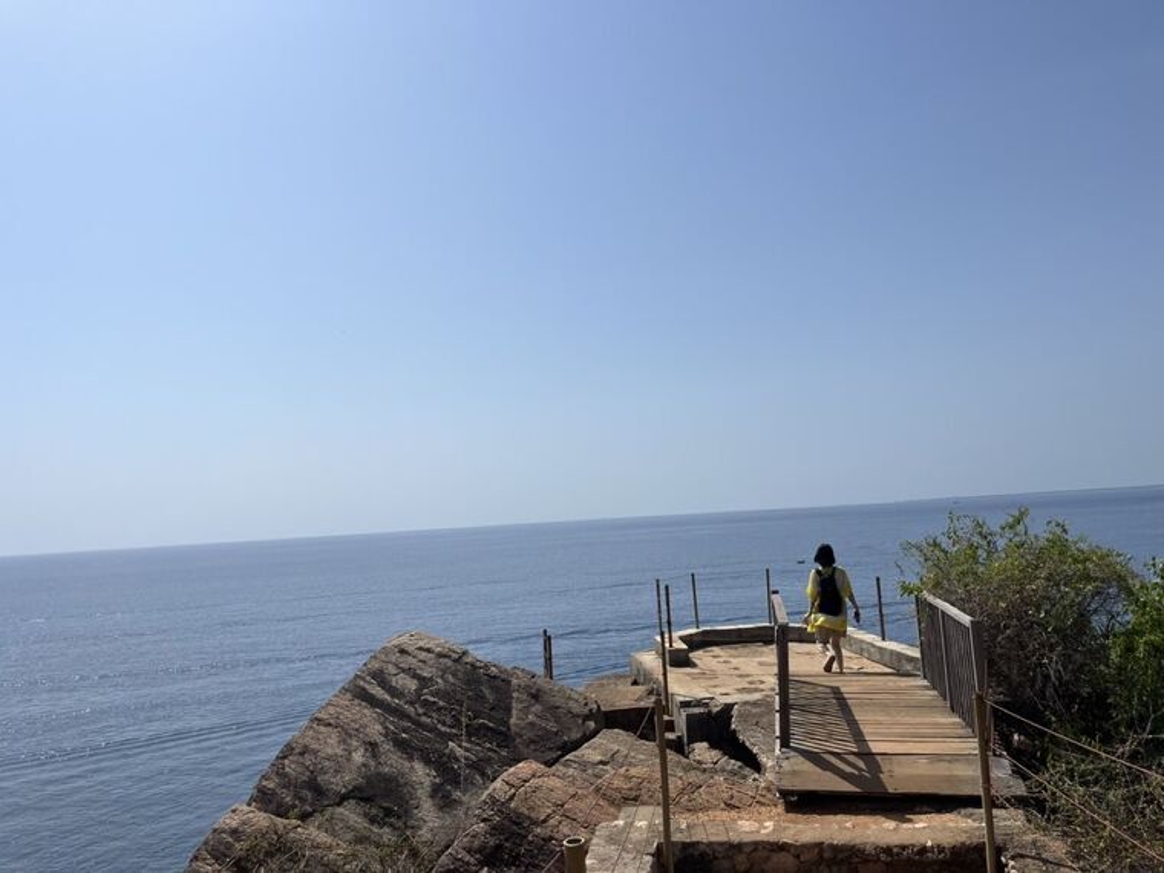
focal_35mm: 26
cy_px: 436
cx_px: 582
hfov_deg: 67.3
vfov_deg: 53.1
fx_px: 874
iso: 50
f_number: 1.6
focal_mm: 5.1
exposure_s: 1/9901
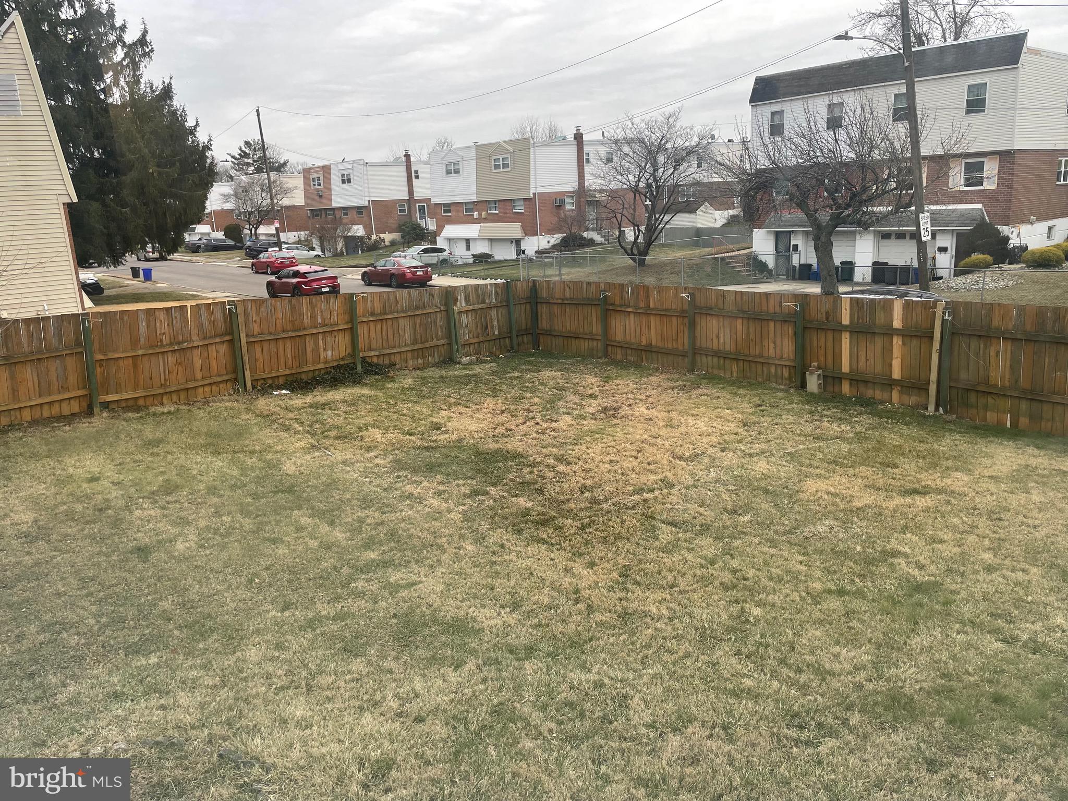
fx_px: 802
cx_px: 534
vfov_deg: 53.1
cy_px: 400
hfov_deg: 67.3
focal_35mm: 26
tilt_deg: -13.7
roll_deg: +3.3
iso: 32
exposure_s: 1/121
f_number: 1.6
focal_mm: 4.2
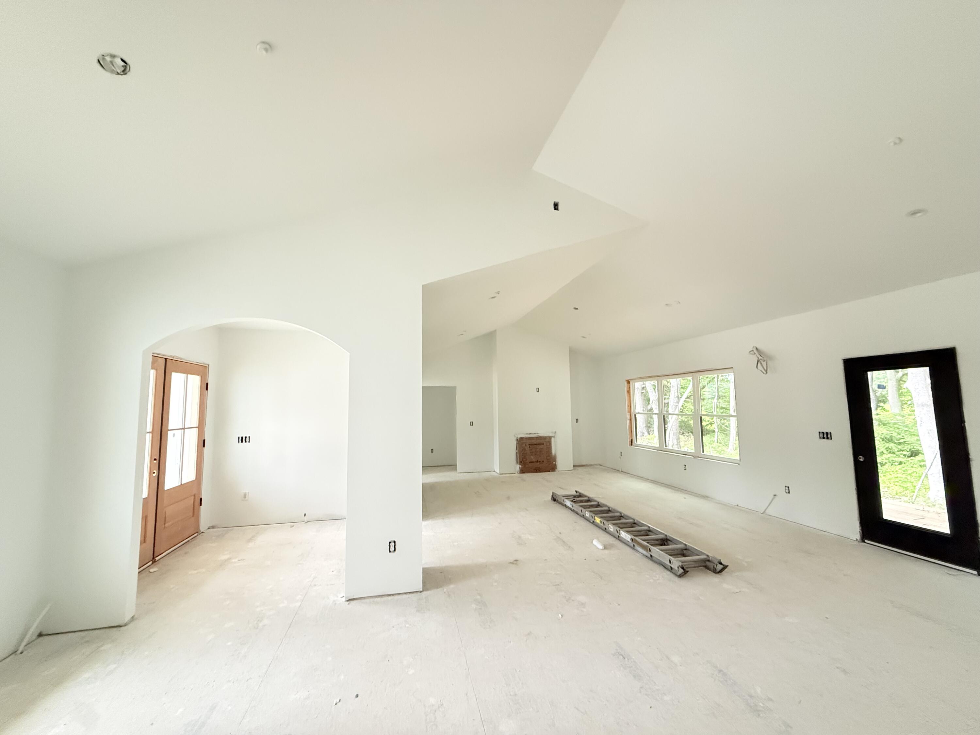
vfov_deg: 85.7
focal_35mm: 14
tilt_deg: +6.6
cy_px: 368
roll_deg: +1.2
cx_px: 490
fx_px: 396
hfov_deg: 102.1
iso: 640
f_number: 2.2
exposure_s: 1/60
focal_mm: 2.22
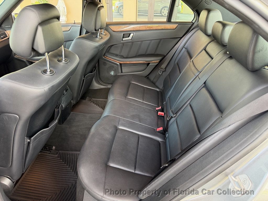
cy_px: 100
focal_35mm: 24
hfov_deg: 71.6
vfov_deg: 56.8
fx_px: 186
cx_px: 134
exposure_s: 1/60
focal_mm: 6.76
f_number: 1.78
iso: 250
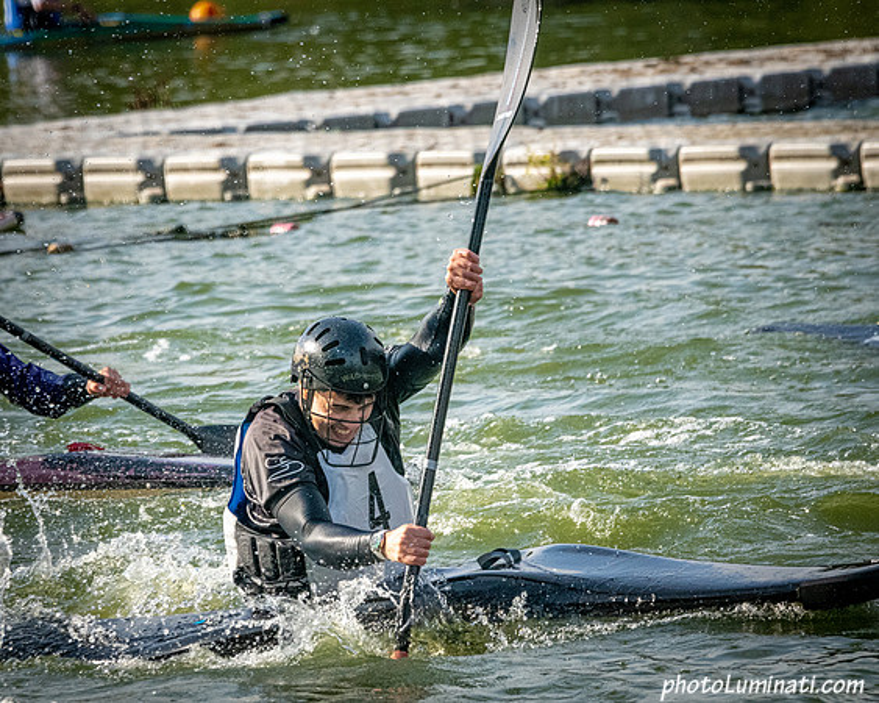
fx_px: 11579
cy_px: 421
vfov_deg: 3.5
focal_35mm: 445
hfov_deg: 4.3
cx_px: 400
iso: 2500
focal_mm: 330
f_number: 10
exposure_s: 1/3200
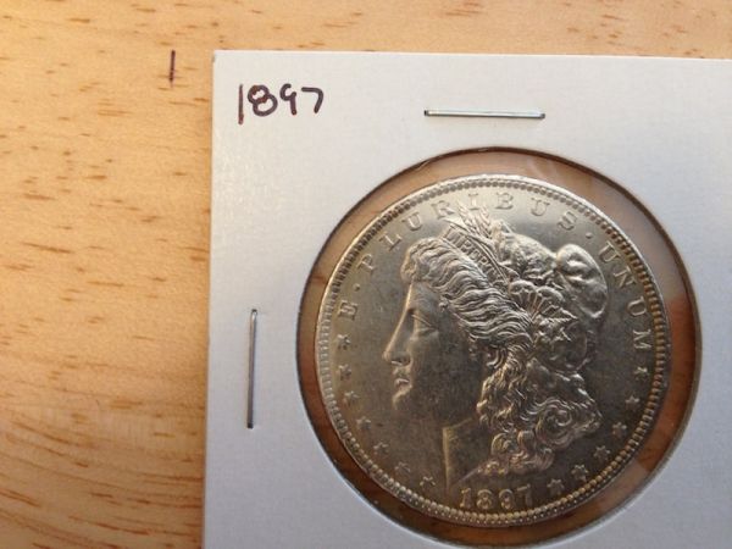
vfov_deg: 42.9
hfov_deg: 55.4
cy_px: 274
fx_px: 698
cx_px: 366
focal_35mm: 33
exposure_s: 1/20
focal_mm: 4.13
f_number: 2.4
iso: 125
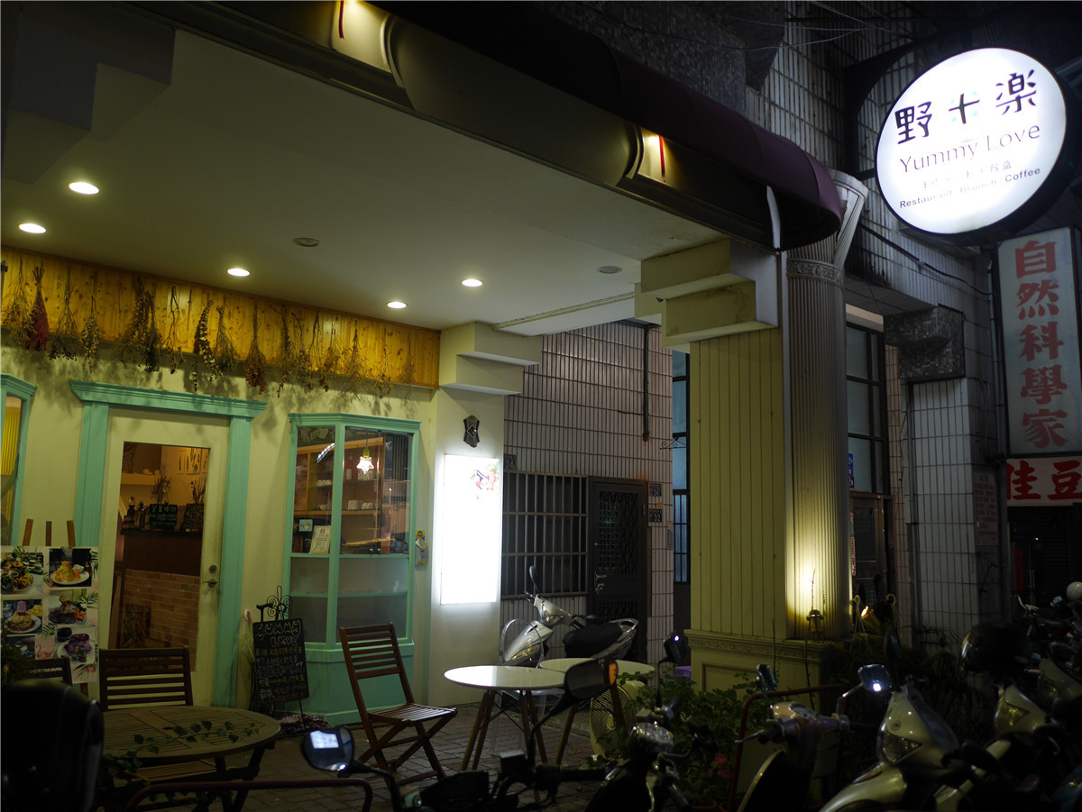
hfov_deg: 59.9
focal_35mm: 30
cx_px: 541
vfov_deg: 46.8
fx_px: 938
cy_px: 406
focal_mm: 15
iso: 250
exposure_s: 1/60
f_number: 1.7
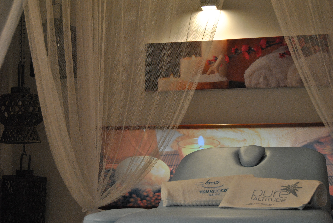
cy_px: 112
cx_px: 166
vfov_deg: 21.6
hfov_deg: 31.9
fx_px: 583
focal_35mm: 63
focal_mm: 42
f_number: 5
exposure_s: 1/30
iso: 800
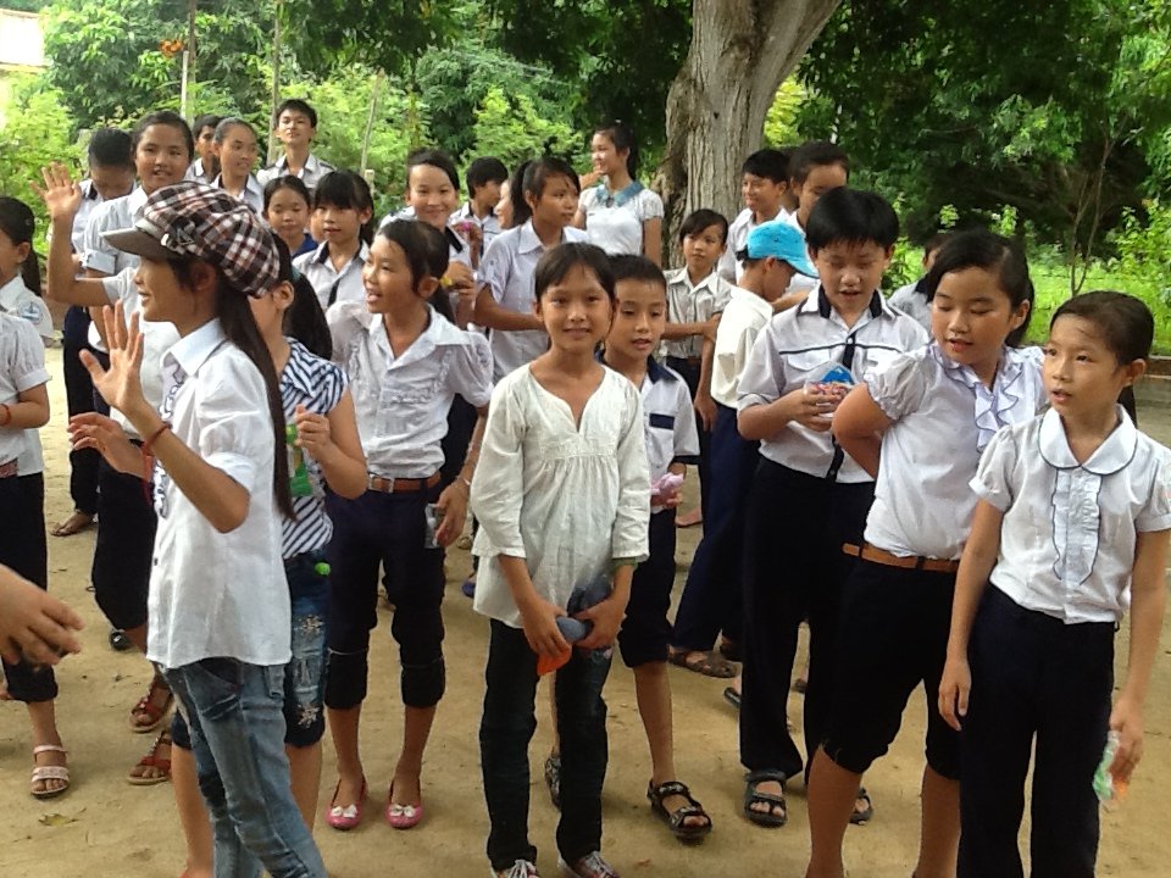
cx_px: 586
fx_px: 1488
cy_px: 439
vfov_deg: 32.9
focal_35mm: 44
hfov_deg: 42.9
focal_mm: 2.03
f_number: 2.4
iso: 40
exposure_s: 1/155
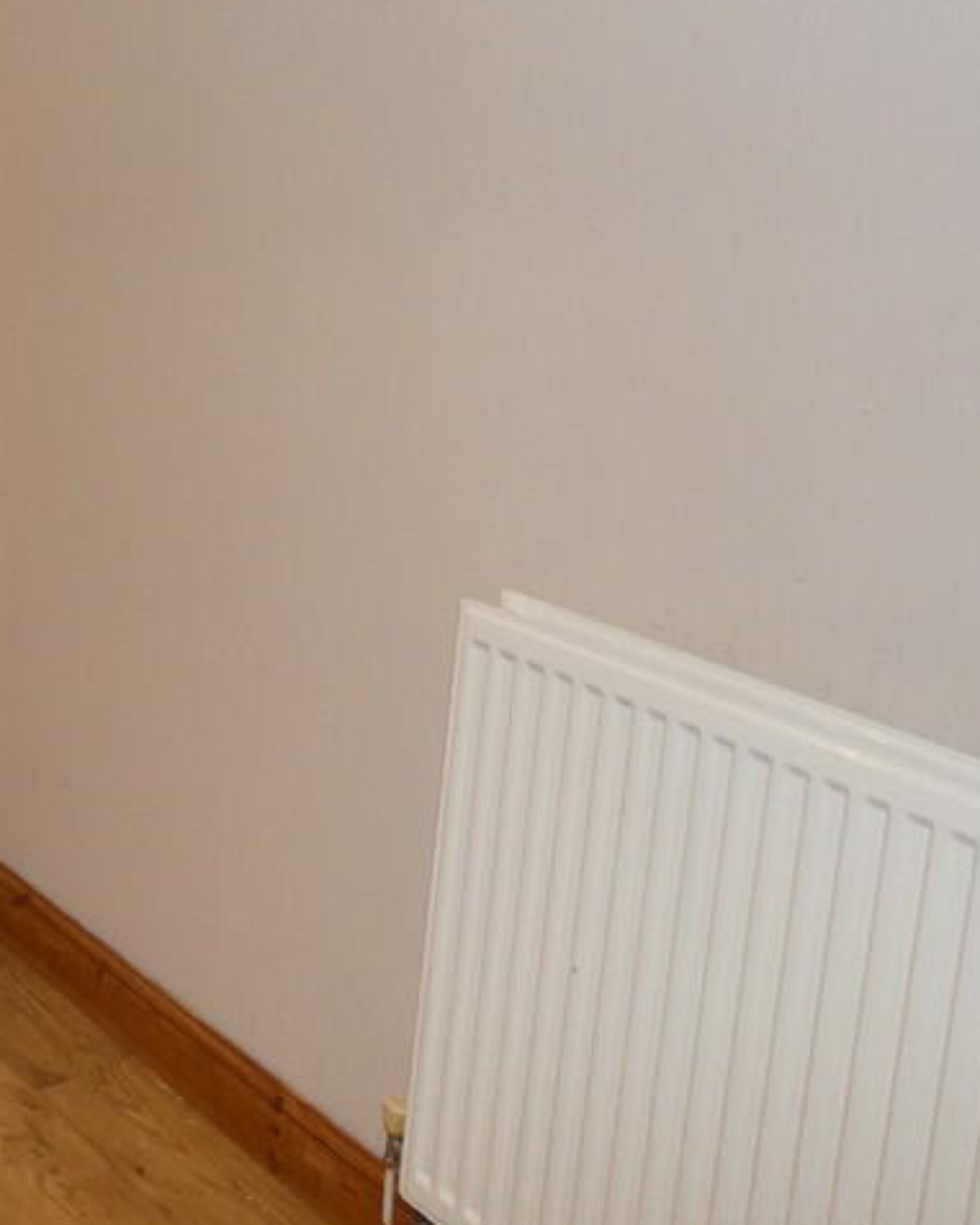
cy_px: 335
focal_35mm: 42
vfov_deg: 42.7
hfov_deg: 31.7
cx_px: -95
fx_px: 1522
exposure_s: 1/60
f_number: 2.8
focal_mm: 3.6
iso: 250
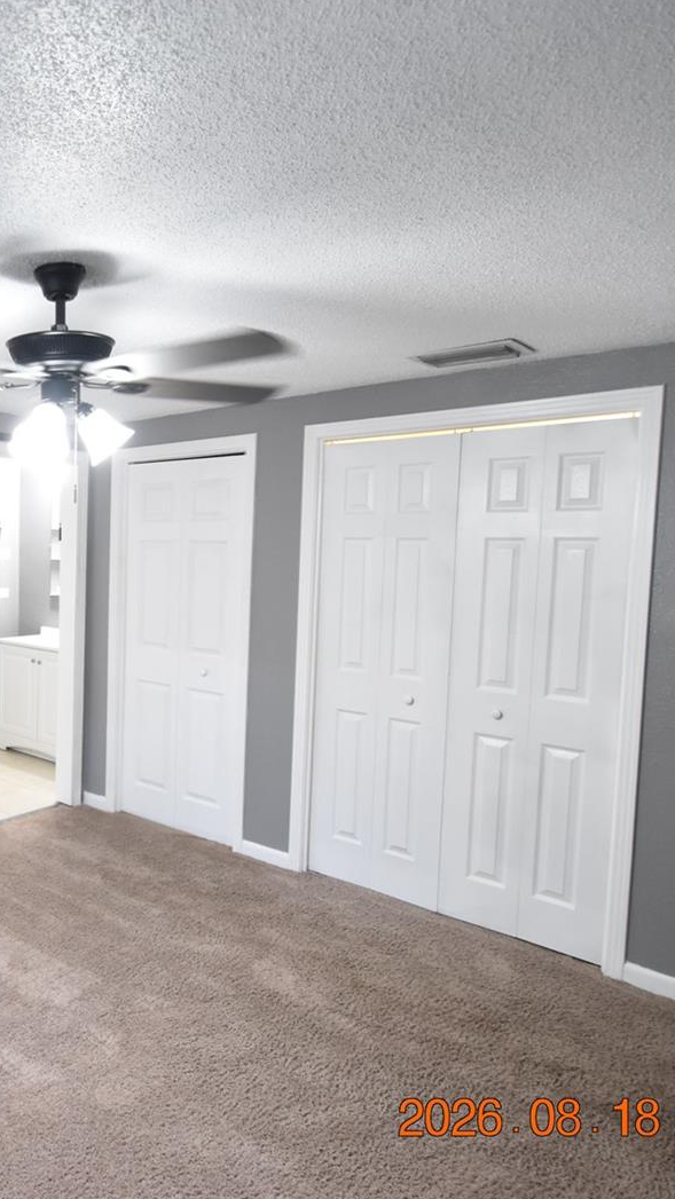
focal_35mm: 24
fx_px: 764
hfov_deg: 43.4
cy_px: 599
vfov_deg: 76.3
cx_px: 61
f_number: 3.5
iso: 1400
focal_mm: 10
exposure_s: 1/60
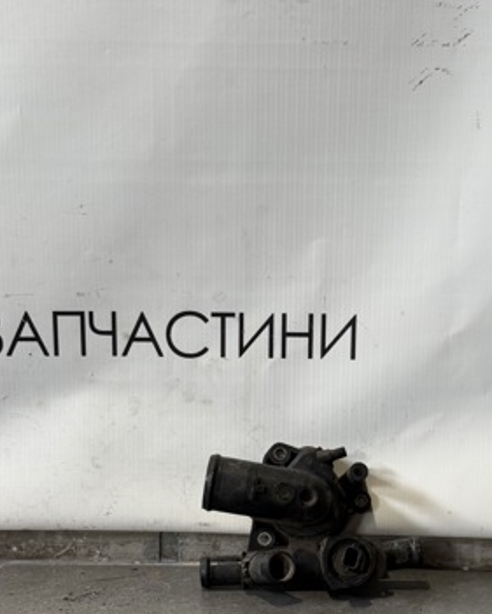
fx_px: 1164
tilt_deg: -9.5
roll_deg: -1.8
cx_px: 278
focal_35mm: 64
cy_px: 418
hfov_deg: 23.8
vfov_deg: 29.3
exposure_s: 1/50
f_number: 1.78
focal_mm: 6.76
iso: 50
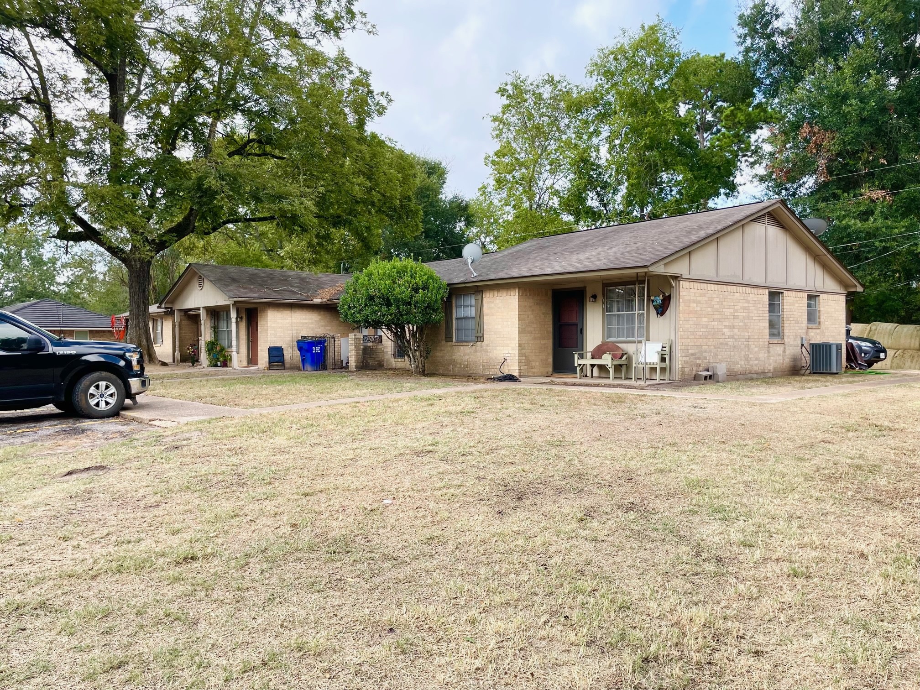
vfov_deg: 53.1
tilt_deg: -0.6
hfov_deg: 67.3
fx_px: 691
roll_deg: +0.5
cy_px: 345
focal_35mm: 26
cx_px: 460
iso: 32
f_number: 1.6
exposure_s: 1/801
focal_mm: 4.2
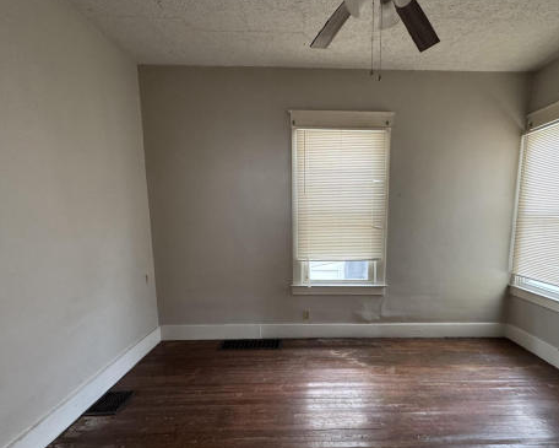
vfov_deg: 67.4
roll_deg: -0.2
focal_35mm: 20
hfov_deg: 79.9
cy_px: 270
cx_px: 319
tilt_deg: -9.9
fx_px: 331
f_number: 2.2
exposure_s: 1/70
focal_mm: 2.22
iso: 320
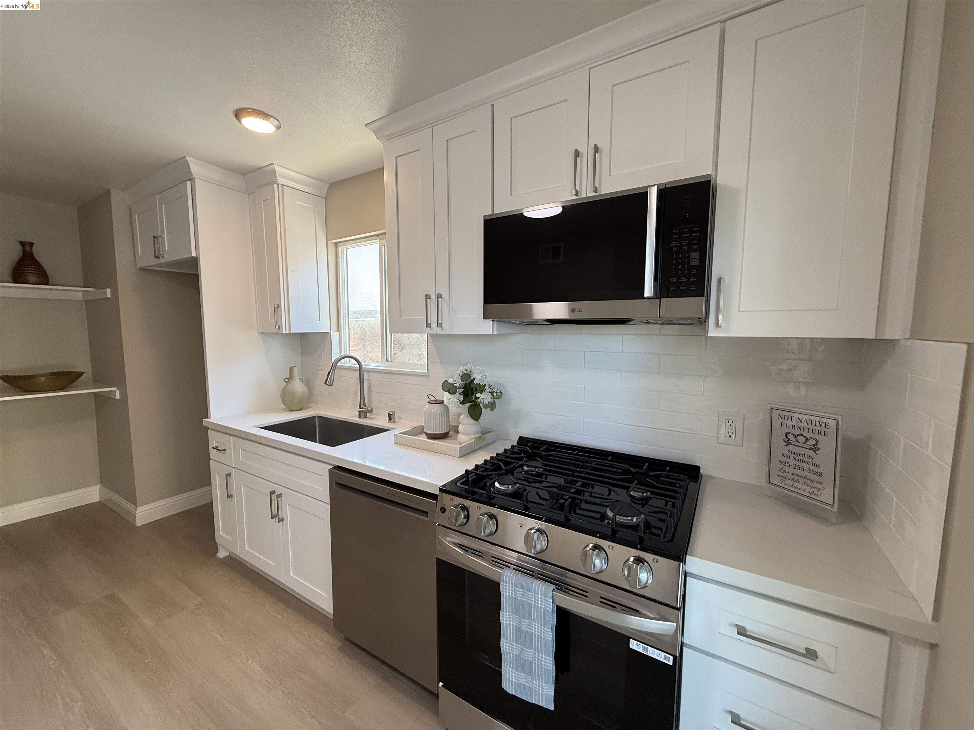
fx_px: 394
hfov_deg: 102.1
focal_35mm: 14
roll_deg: -0.3
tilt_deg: -5.2
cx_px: 487
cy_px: 365
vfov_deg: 85.7
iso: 160
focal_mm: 2.22
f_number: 2.2
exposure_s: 1/120
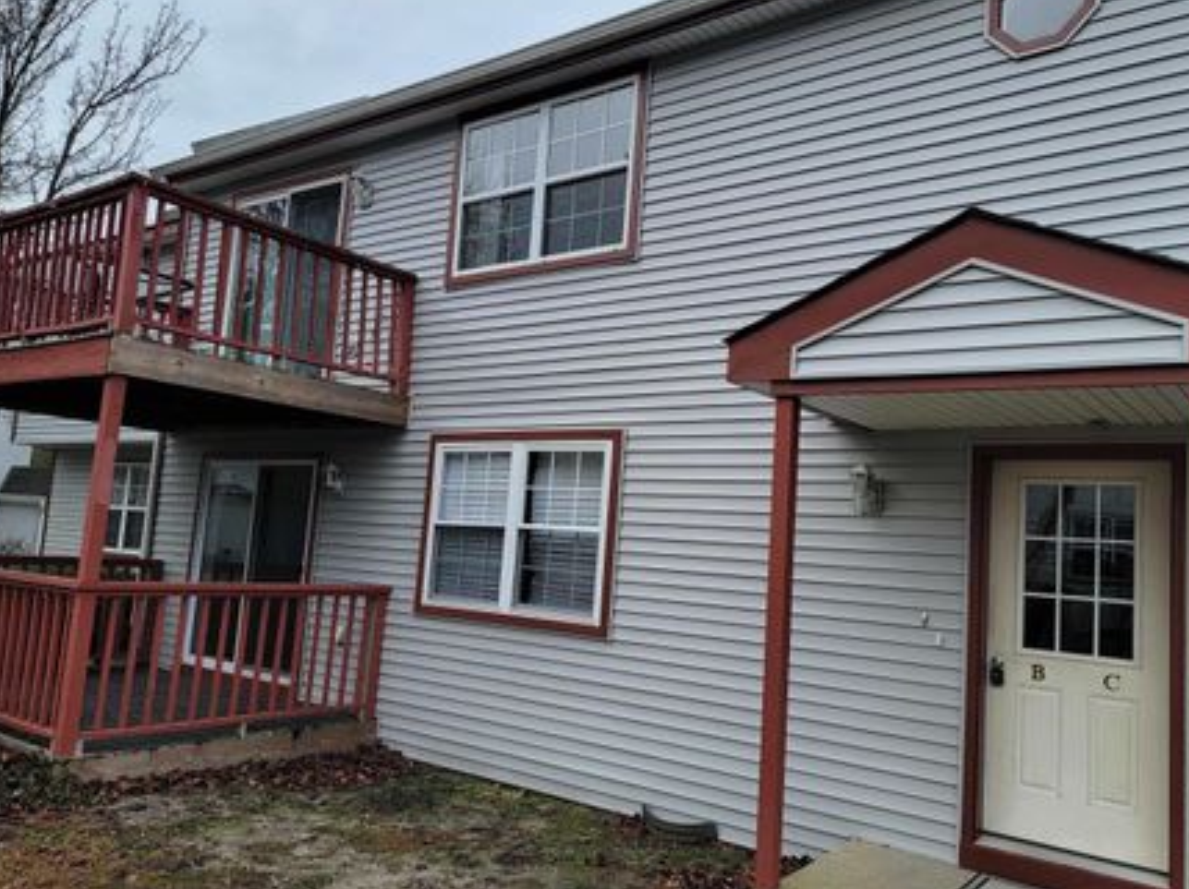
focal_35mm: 28
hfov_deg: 63.4
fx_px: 961
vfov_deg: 49.7
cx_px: 629
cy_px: 439
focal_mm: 6.7
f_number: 1.8
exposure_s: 1/463
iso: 16
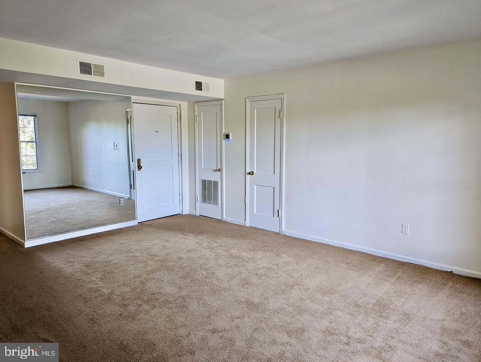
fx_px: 334
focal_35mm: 24
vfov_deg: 56.9
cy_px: 181
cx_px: 240
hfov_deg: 71.5
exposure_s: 1/40
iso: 54
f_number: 1.85
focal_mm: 6.81
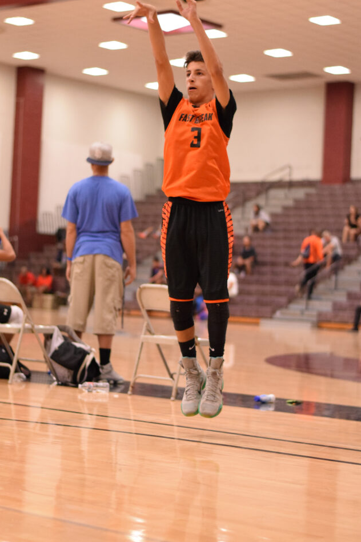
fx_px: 1218
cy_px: 262
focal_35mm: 81
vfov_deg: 25.1
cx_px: 182
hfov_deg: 16.9
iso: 3200
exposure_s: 1/640
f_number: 1.8
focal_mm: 50
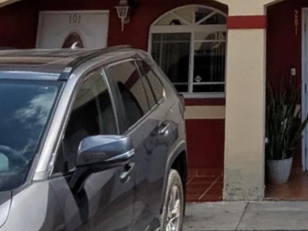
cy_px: -60
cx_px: 249
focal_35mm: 59
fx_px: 525
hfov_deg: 31.8
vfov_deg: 22.5
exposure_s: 1/2179
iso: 23
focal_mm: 1.54
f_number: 2.2
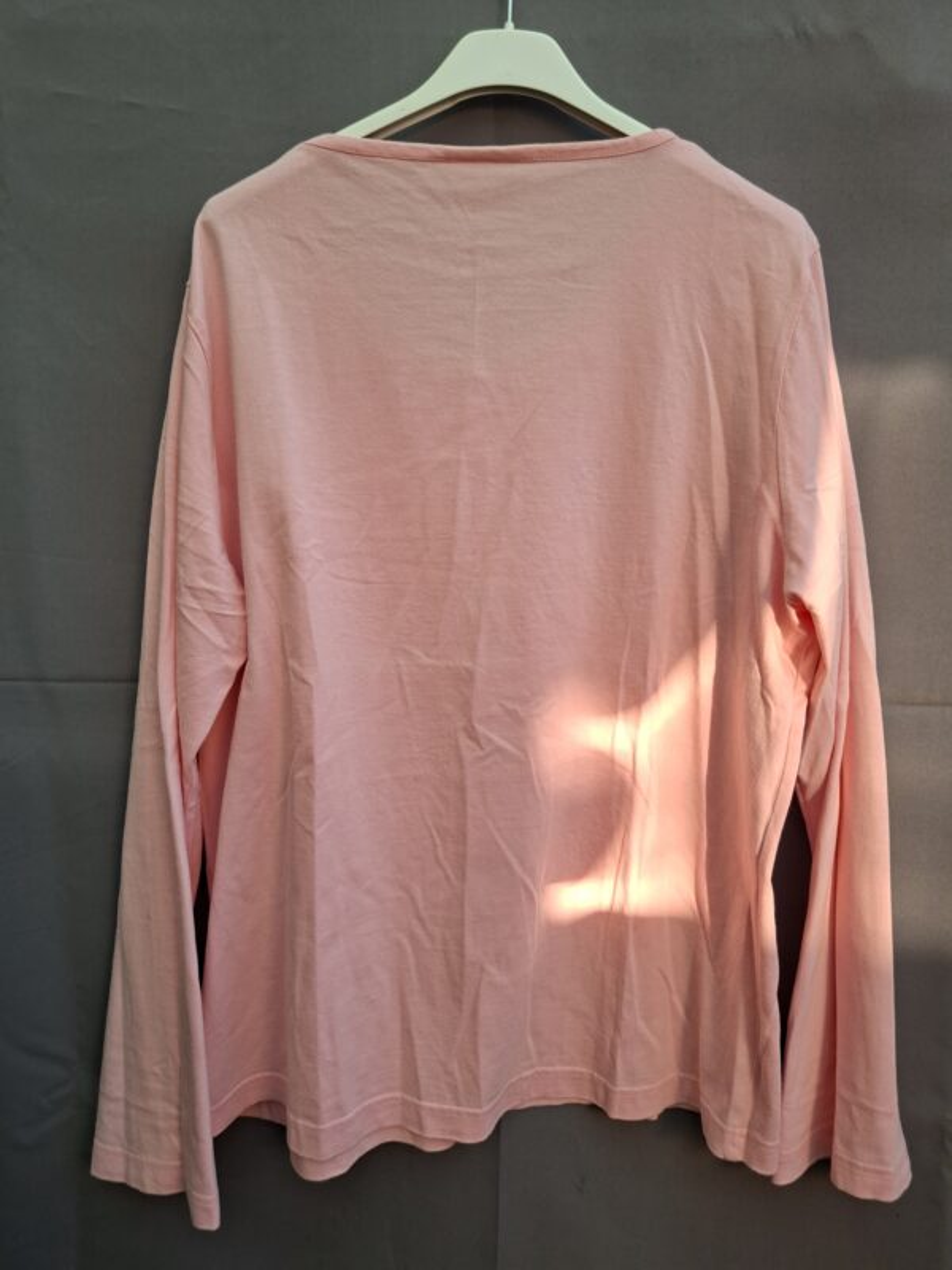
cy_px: 635
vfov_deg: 73.9
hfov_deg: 58.9
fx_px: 843
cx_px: 476
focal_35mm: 23
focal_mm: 5.54
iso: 50
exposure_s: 1/107
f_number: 1.8
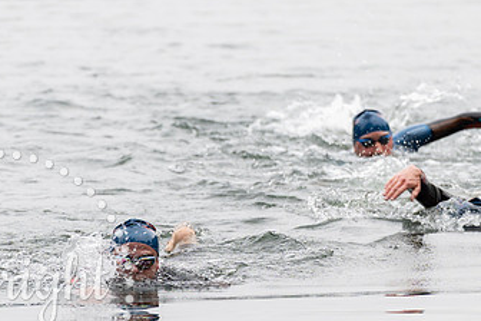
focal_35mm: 572
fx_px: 7642
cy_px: 327
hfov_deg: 3.6
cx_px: 148
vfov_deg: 2.4
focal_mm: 200
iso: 320
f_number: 3.2
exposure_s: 1/400
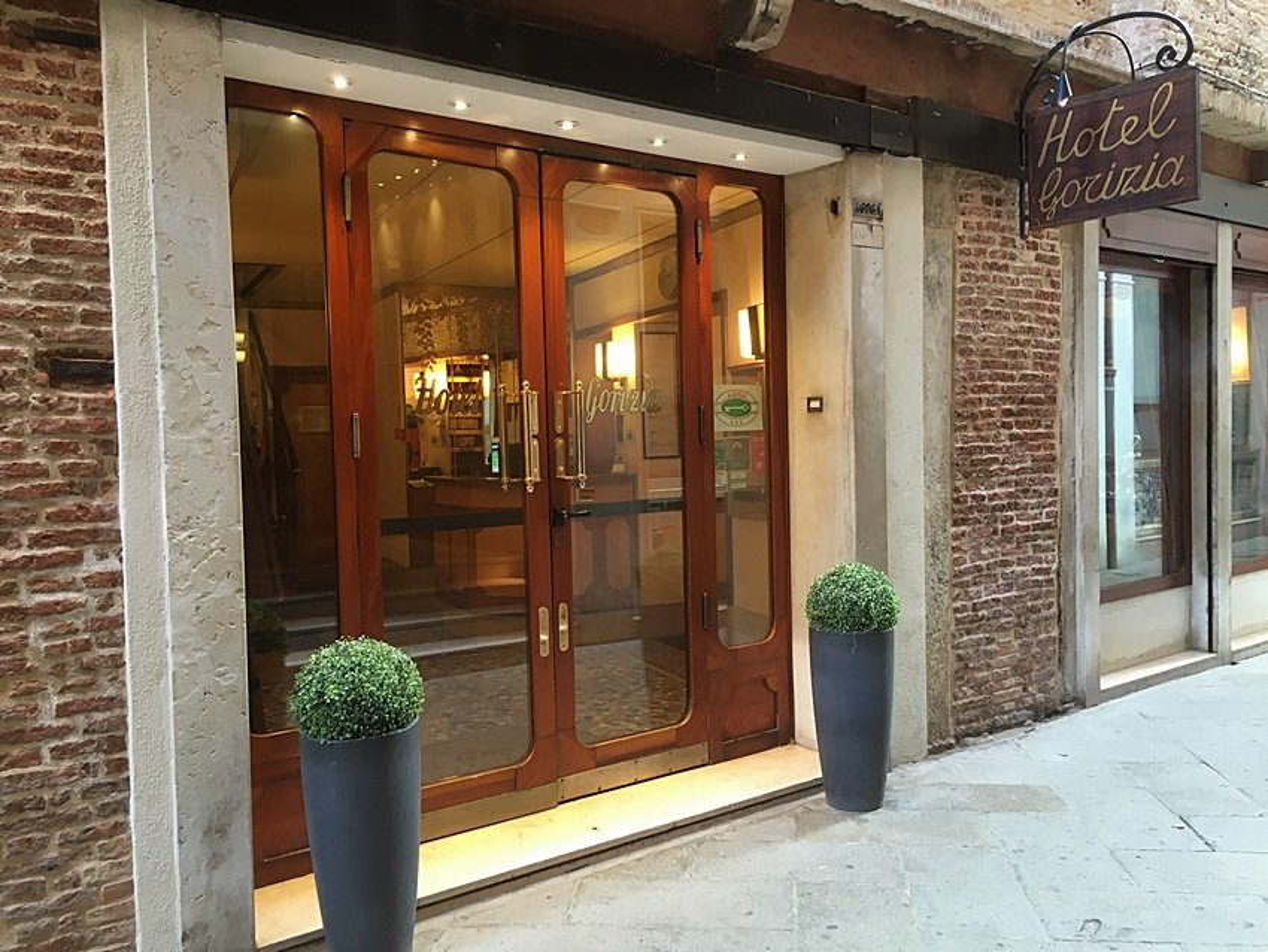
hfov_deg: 61.6
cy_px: 476
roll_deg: +1.2
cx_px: 634
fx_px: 1063
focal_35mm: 29
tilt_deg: -1.5
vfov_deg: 48.2
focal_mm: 4.15
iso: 80
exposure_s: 1/33
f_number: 2.2
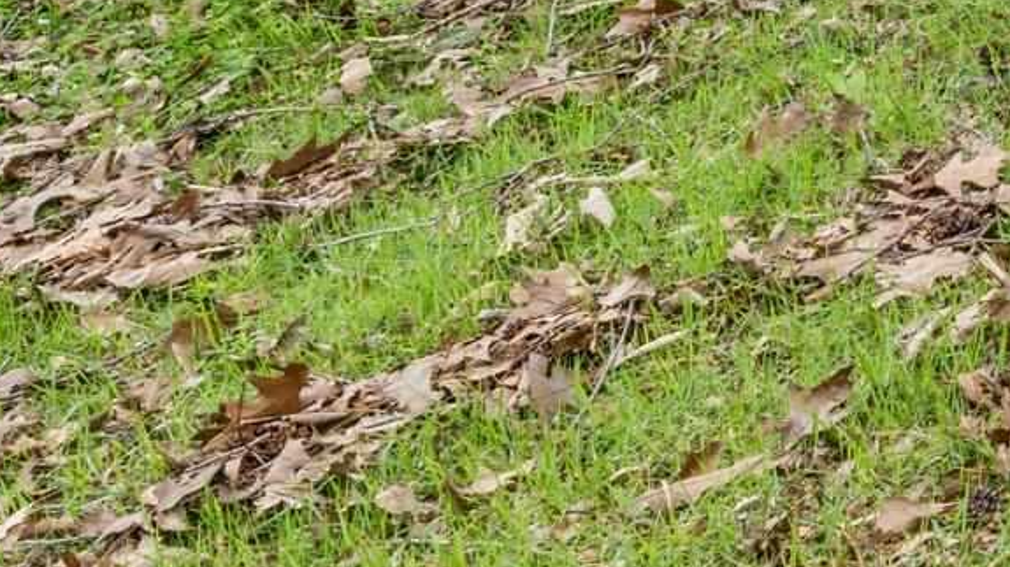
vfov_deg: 12.3
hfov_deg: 18.1
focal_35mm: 83
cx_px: 1974
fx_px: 2232
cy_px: -680
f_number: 9
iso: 160
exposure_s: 1/25
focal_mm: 12.2
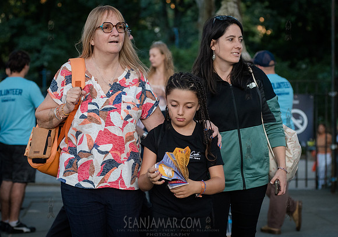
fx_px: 914
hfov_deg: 21.0
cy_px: 133
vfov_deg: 14.8
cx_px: 174
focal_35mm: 96
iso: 2500
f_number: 4
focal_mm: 80
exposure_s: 1/500
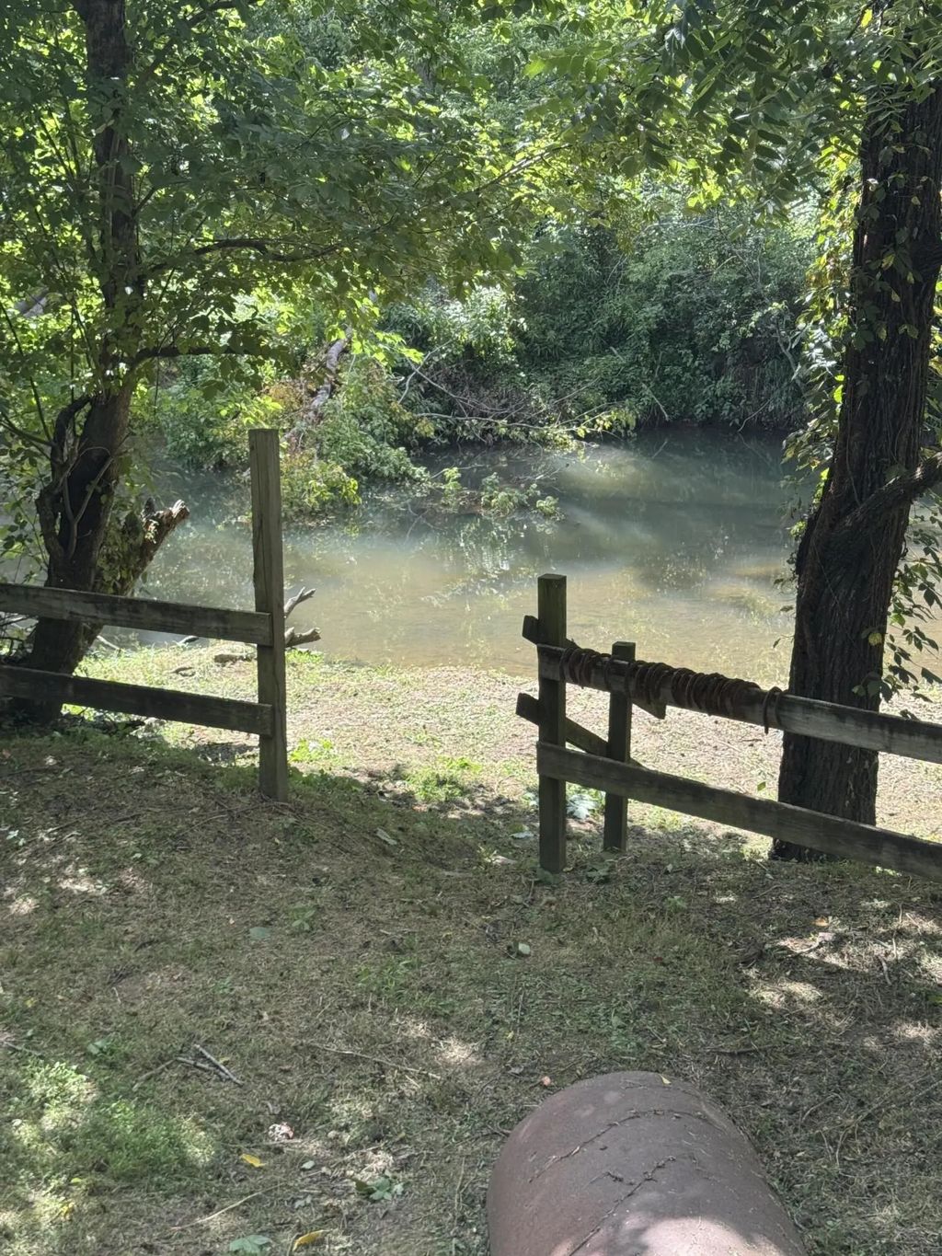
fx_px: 1741
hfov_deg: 30.3
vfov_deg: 39.7
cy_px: 628
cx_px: 471
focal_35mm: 48
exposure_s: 1/495
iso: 64
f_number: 1.78
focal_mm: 6.76
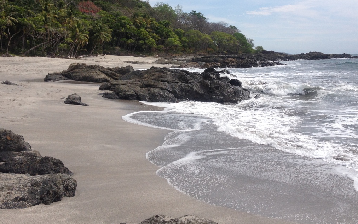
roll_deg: +1.8
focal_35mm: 44
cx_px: 194
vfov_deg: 28.9
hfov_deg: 45.2
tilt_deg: -5.0
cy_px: 67
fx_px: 429
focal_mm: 4.28
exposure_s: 1/2632
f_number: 2.4
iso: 50
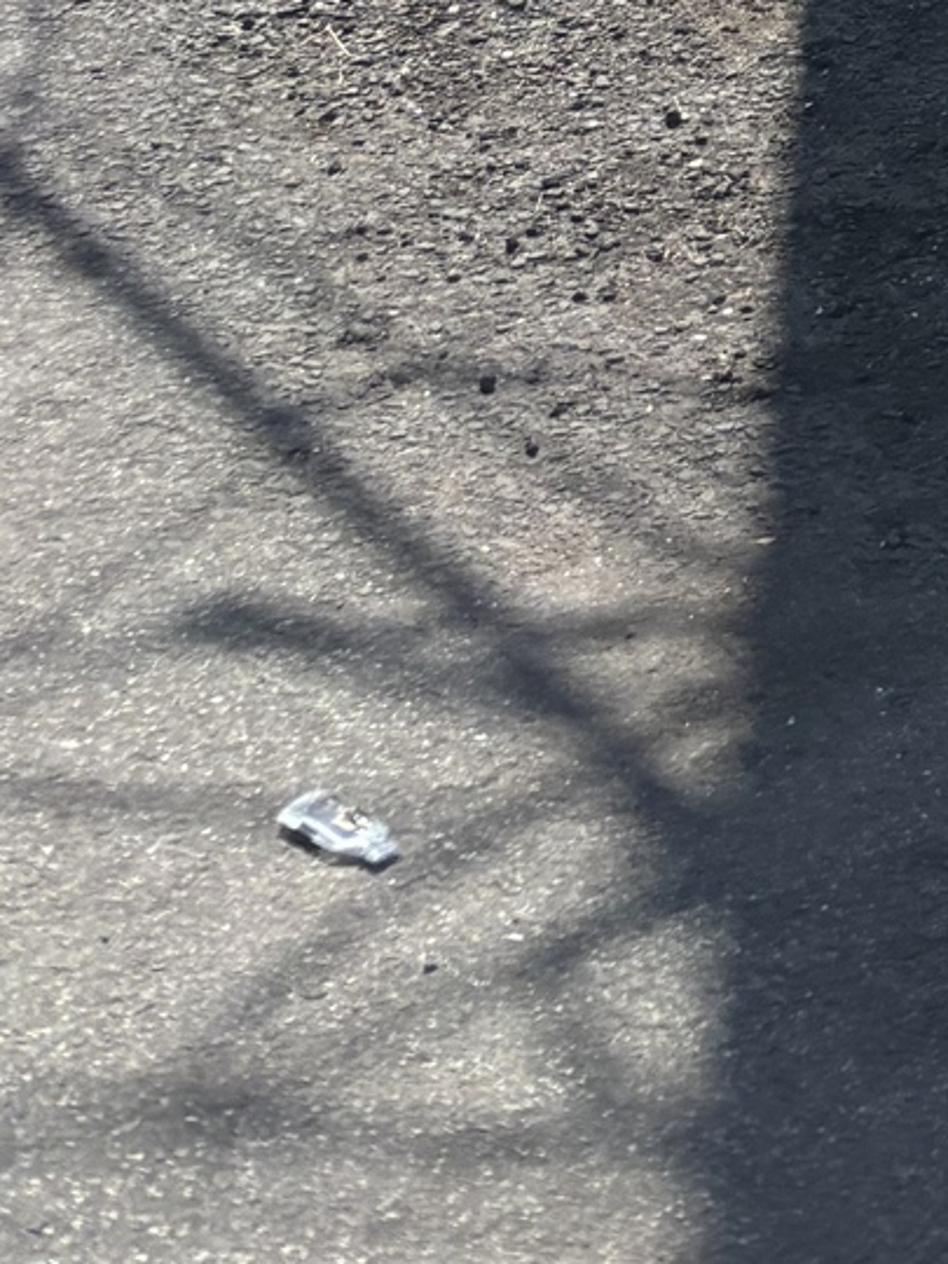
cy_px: -1414
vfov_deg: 14.2
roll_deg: +2.2
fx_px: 4053
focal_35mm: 111
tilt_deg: -6.1
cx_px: 1940
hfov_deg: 11.8
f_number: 1.6
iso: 50
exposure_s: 1/3106
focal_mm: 5.96
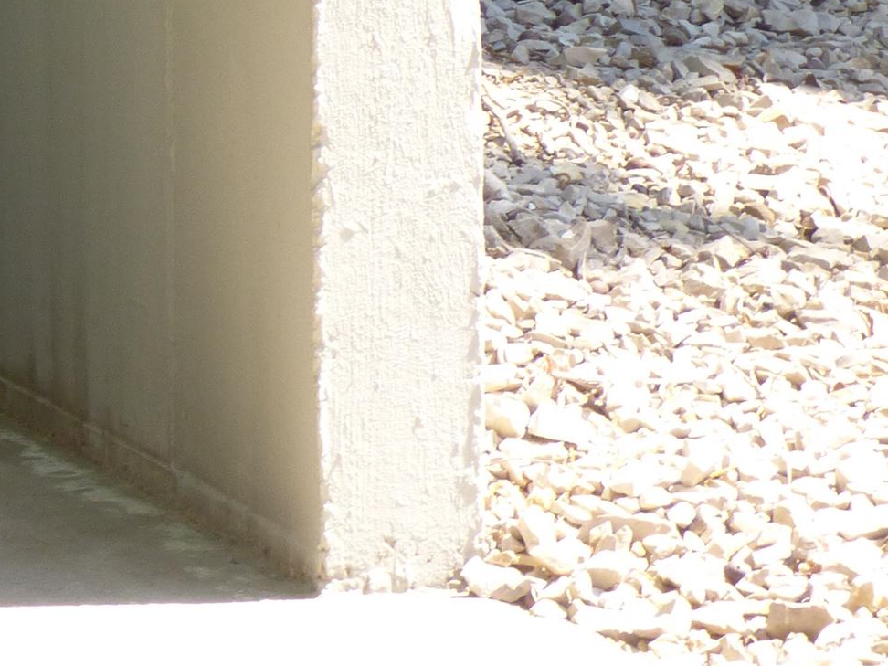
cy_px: -230
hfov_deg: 8.9
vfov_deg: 6.7
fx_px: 5592
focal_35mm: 218
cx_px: -319
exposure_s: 1/125
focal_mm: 11.76
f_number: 4.2
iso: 100
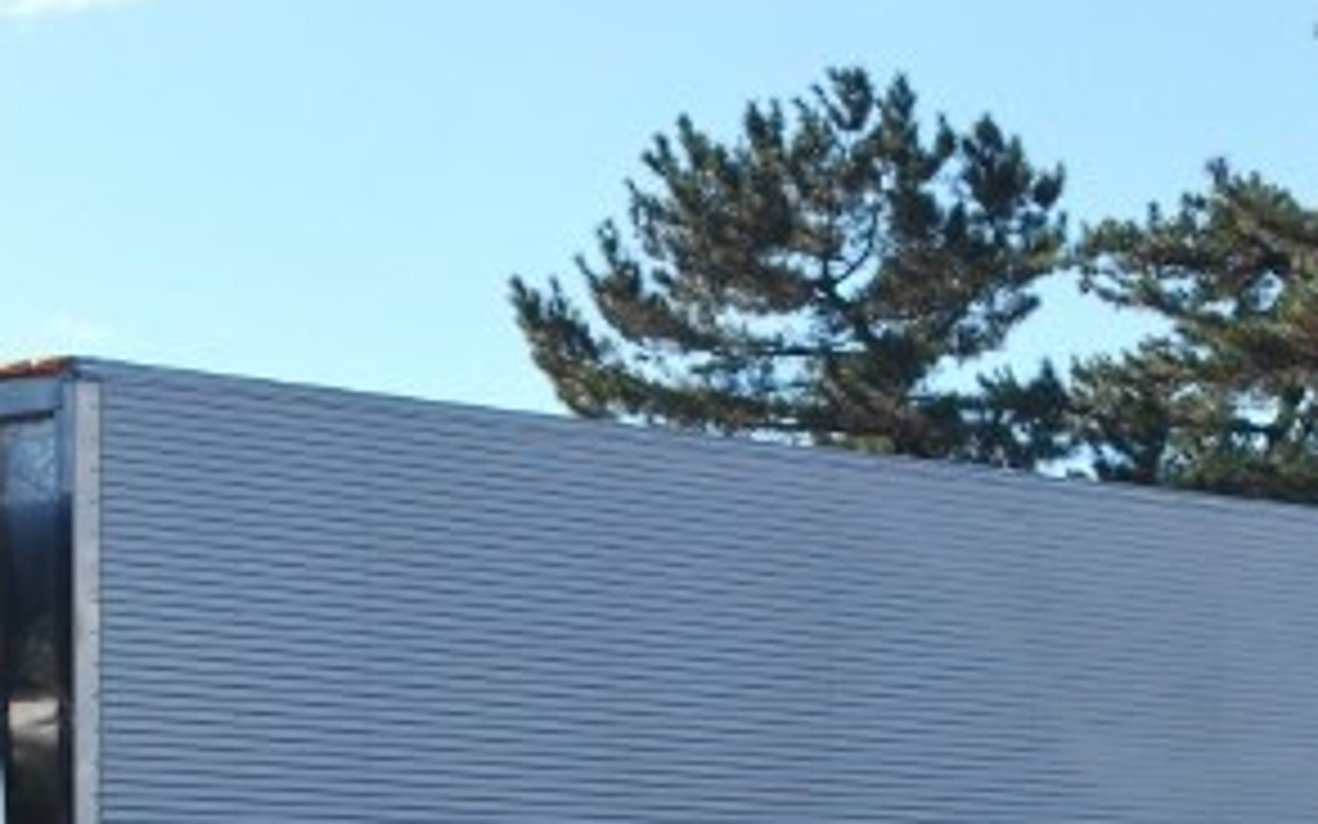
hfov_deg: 13.6
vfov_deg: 8.4
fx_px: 5531
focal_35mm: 154
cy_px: 941
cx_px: 378
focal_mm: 46
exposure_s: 1/200
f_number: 7.1
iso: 100
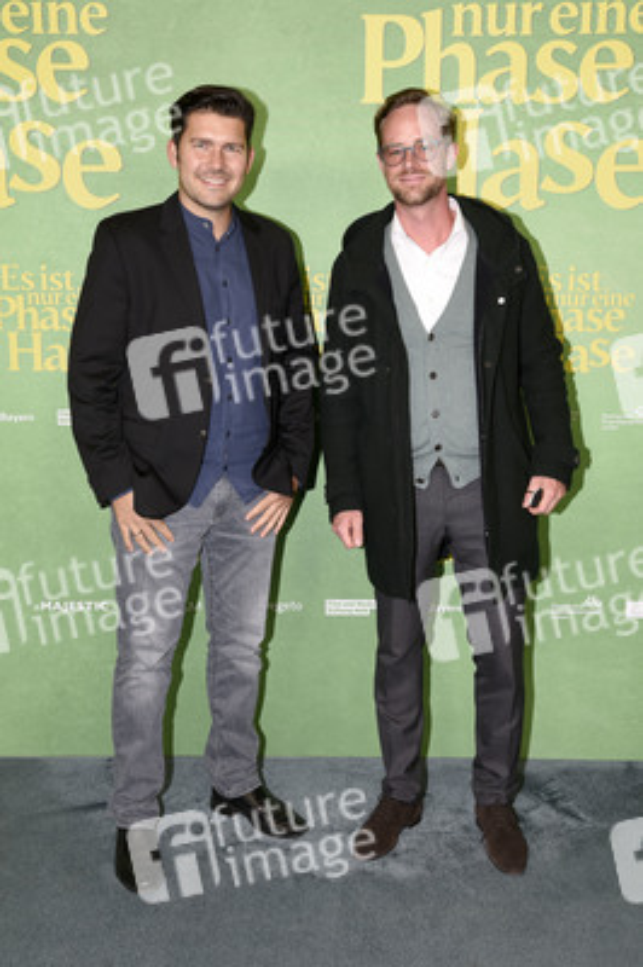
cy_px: 484
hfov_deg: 35.0
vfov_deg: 50.7
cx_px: 322
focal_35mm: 38
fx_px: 1020
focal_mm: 38
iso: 500
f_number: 6.3
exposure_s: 1/125
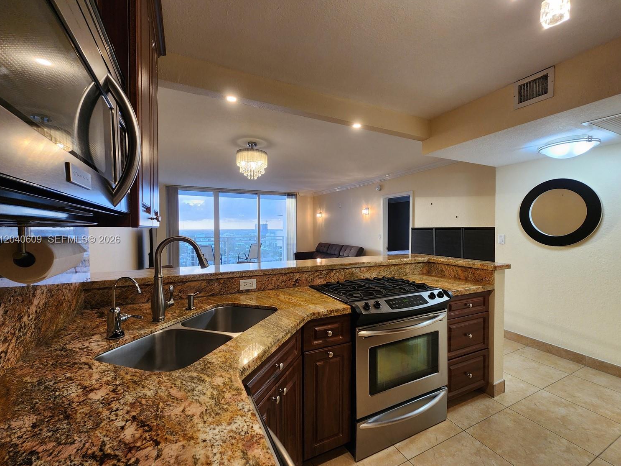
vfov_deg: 85.6
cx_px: 324
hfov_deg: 102.0
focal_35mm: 14
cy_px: 240
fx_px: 251
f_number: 2.2
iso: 160
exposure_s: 1/60
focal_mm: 2.2
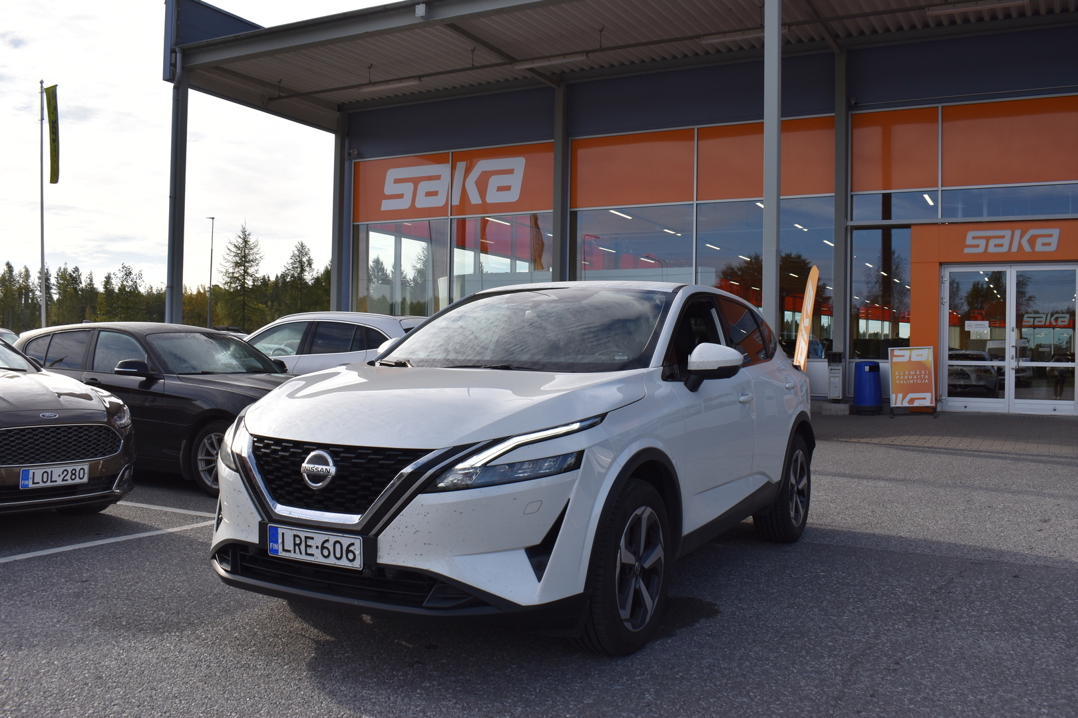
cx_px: 539
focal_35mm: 33
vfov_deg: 40.0
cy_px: 359
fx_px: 988
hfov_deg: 57.2
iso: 200
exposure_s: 1/500
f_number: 8
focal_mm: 22
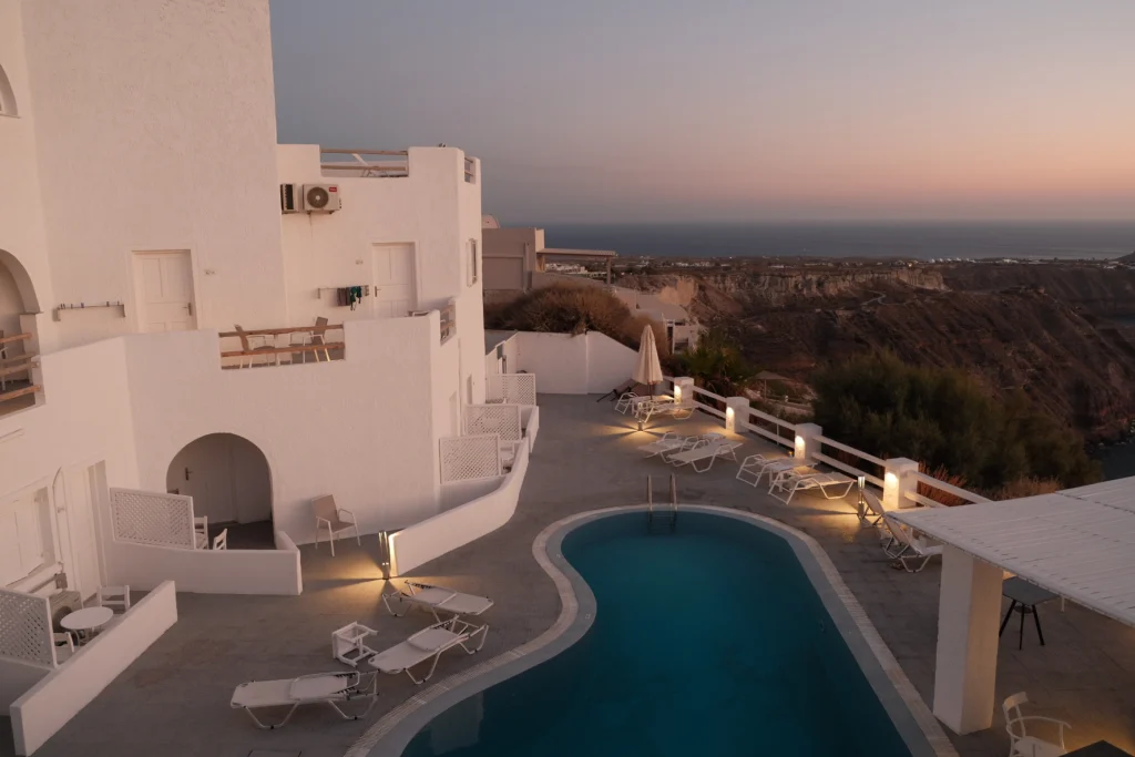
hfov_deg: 67.4
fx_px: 851
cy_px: 378
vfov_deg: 47.9
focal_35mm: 27
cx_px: 568
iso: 640
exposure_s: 1/60
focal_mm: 18
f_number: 2.8
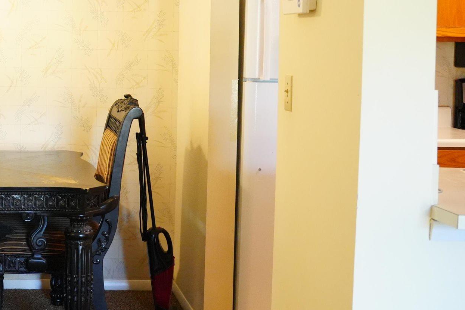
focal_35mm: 74
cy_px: 72
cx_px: -25
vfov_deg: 18.3
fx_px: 956
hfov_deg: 25.6
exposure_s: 1/320
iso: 6400
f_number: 3.5
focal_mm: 30
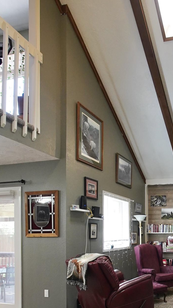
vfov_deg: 59.7
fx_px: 253
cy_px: 226
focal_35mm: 31
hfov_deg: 34.2
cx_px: 176
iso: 1600
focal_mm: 11
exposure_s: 1/160
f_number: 3.2
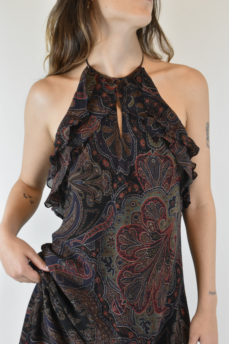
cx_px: 114
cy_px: 172
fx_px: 501
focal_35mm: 52
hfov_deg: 25.8
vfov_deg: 37.9
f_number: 16
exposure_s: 1/20
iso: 1600
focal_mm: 35
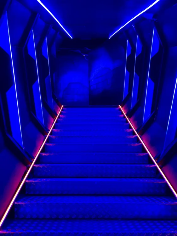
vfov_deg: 67.3
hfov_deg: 53.0
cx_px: 88
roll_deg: -0.7
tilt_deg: +12.0
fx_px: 177
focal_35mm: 26
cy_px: 118
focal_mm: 5.96
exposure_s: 1/28
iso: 1000
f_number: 1.6
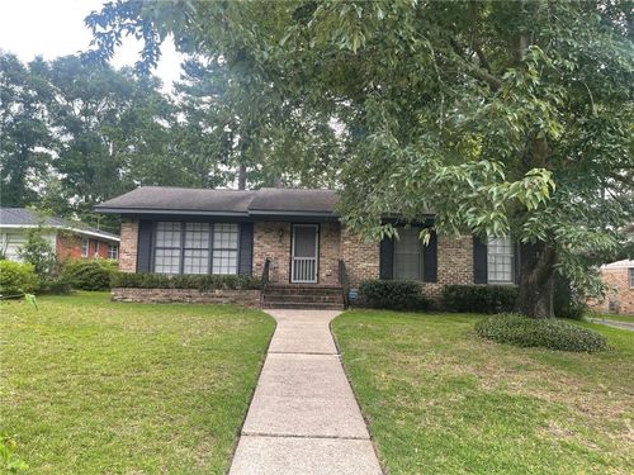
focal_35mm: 26
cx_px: 317
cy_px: 238
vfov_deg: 53.1
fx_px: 476
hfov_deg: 67.3
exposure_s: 1/135
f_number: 1.6
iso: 32
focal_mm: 5.1
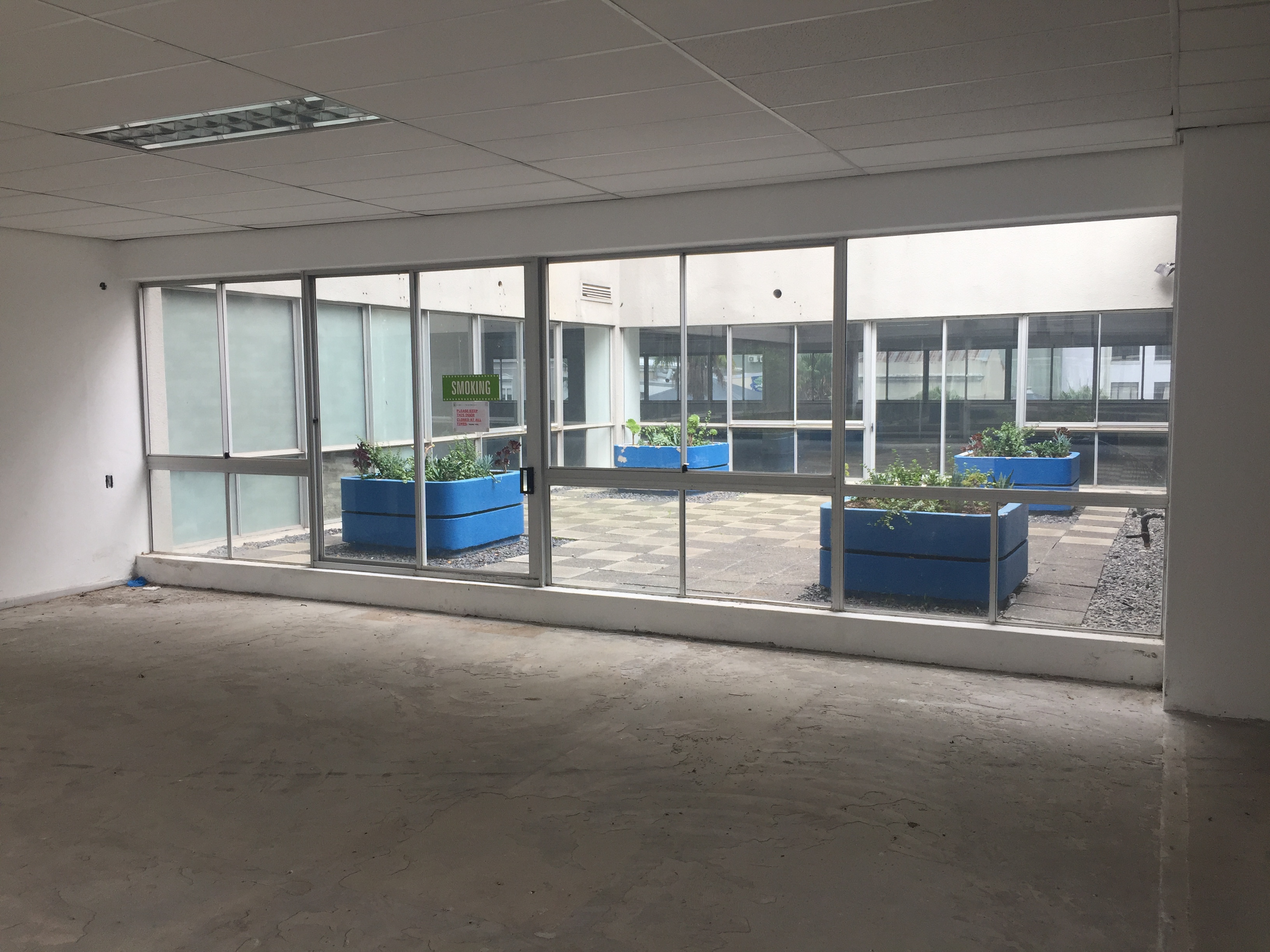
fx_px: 1064
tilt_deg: -7.3
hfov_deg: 61.7
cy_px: 476
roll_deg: -0.2
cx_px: 635
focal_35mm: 29
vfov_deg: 48.2
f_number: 2.2
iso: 40
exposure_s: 1/100
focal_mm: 4.15
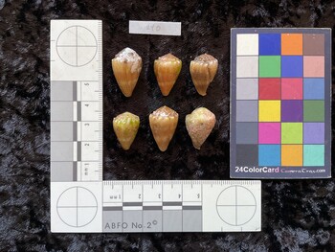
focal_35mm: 29
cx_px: 168
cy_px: 126
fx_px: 281
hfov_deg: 61.6
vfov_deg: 48.3
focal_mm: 3
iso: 50
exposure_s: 1/60
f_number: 1.8
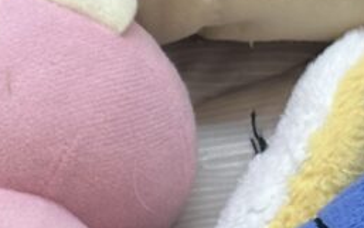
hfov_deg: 7.9
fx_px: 2551
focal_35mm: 257
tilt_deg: -49.5
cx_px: -296
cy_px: 593
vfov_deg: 4.9
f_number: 1.6
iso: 32
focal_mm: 5.96
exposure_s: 1/50
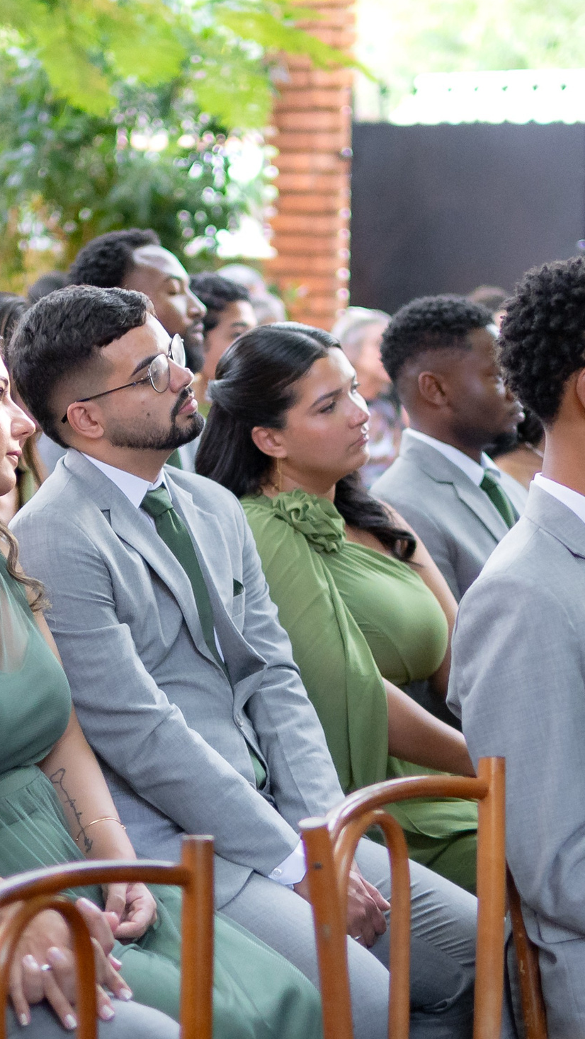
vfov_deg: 22.5
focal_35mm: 95
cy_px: 514
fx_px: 2619
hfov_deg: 12.7
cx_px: 206
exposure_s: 1/640
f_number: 1.4
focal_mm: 35
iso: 1600
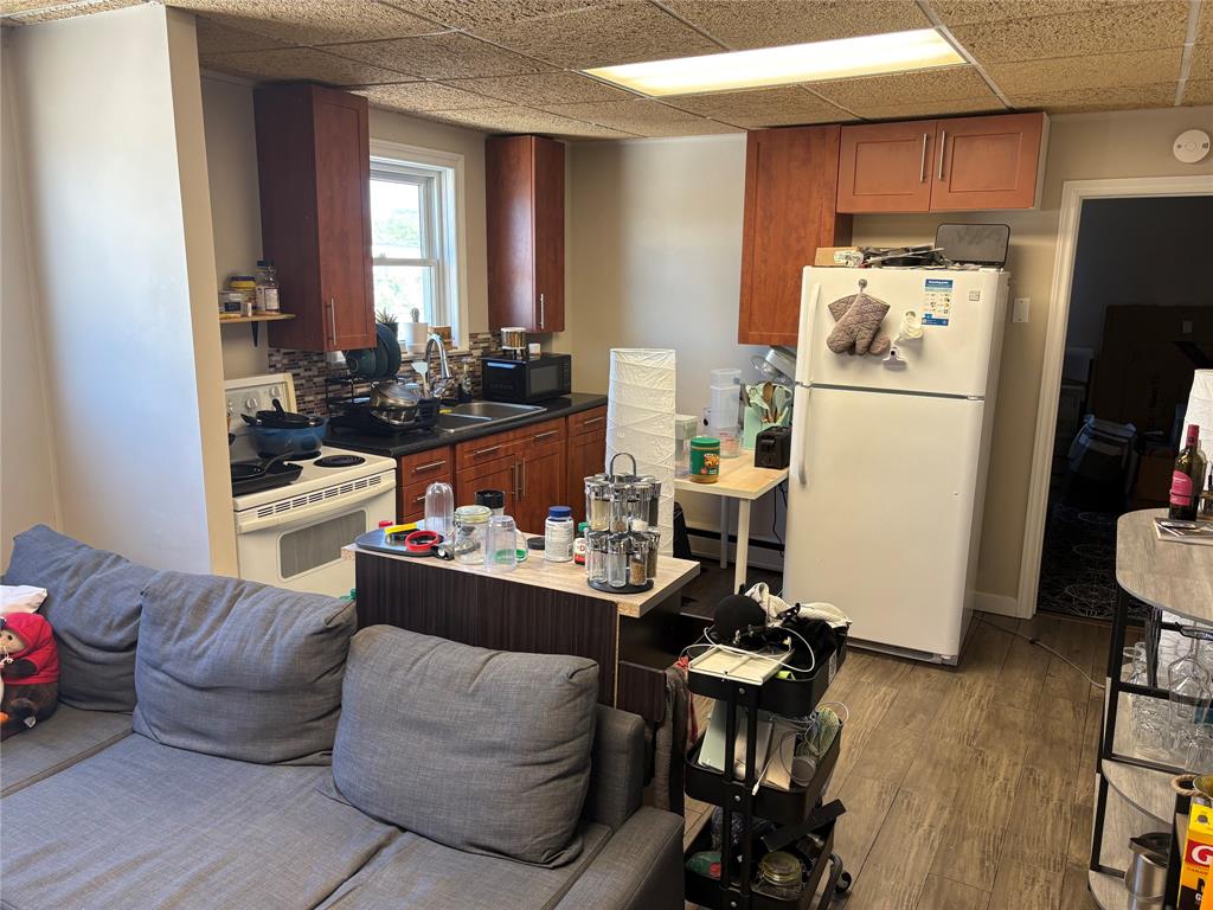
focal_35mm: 26
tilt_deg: -11.0
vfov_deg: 53.1
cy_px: 455
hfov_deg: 67.3
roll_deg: -0.2
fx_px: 911
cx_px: 606
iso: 80
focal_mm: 5.96
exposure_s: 1/60
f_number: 1.6
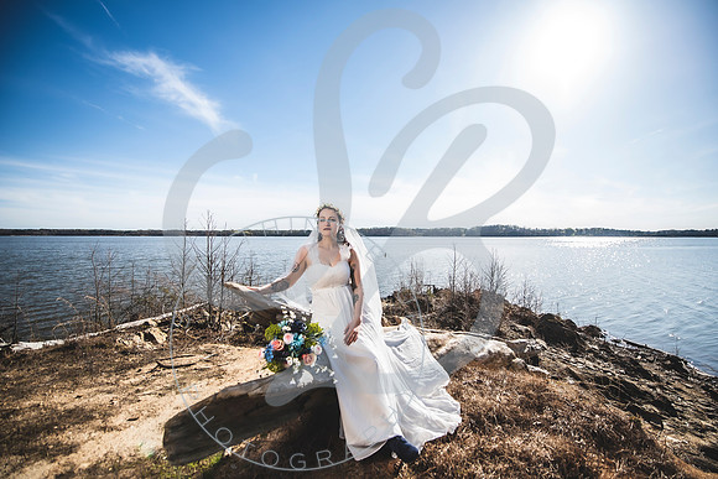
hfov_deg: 103.2
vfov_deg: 80.2
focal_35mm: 14
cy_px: 240
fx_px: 284
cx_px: 363
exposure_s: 1/1600
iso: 100
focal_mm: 14
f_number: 2.8
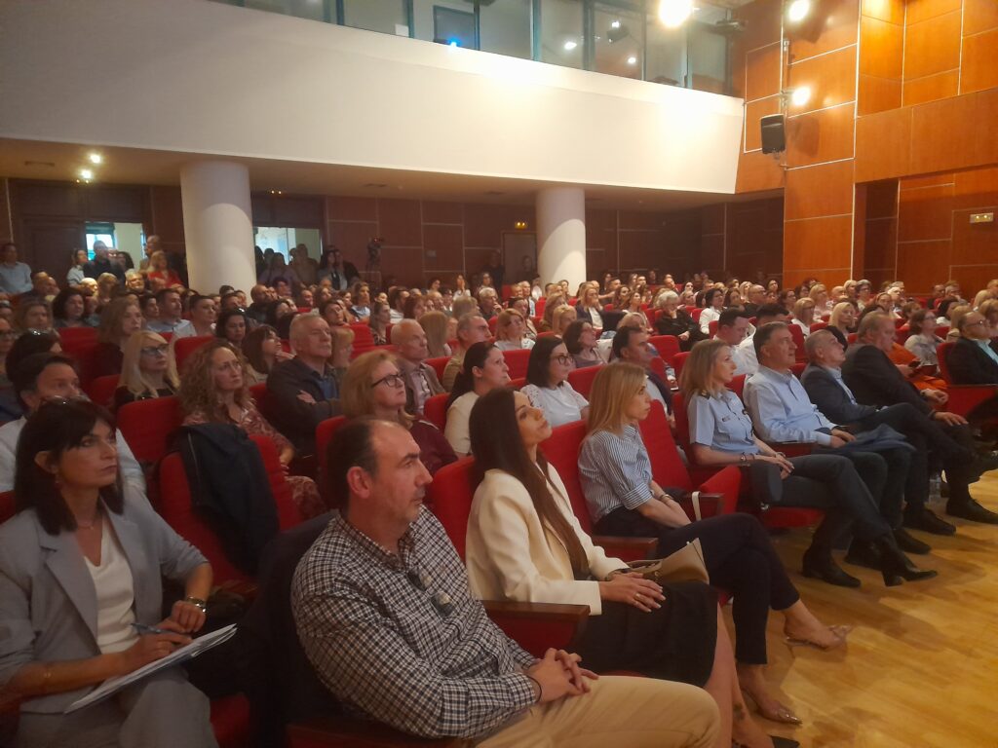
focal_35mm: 25
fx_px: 721
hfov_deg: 69.4
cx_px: 499
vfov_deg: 54.9
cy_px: 374
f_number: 2
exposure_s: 1/20
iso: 800
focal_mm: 4.6
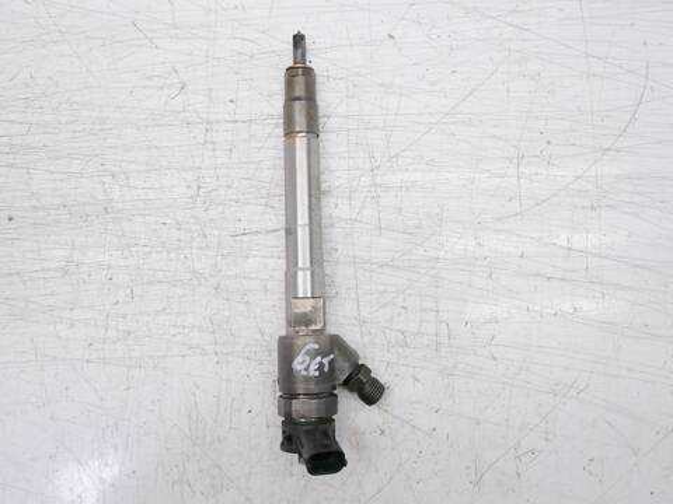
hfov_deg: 54.0
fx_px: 661
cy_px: 252
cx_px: 336
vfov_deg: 41.8
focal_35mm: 34
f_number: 4
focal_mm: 17
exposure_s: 1/100
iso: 200
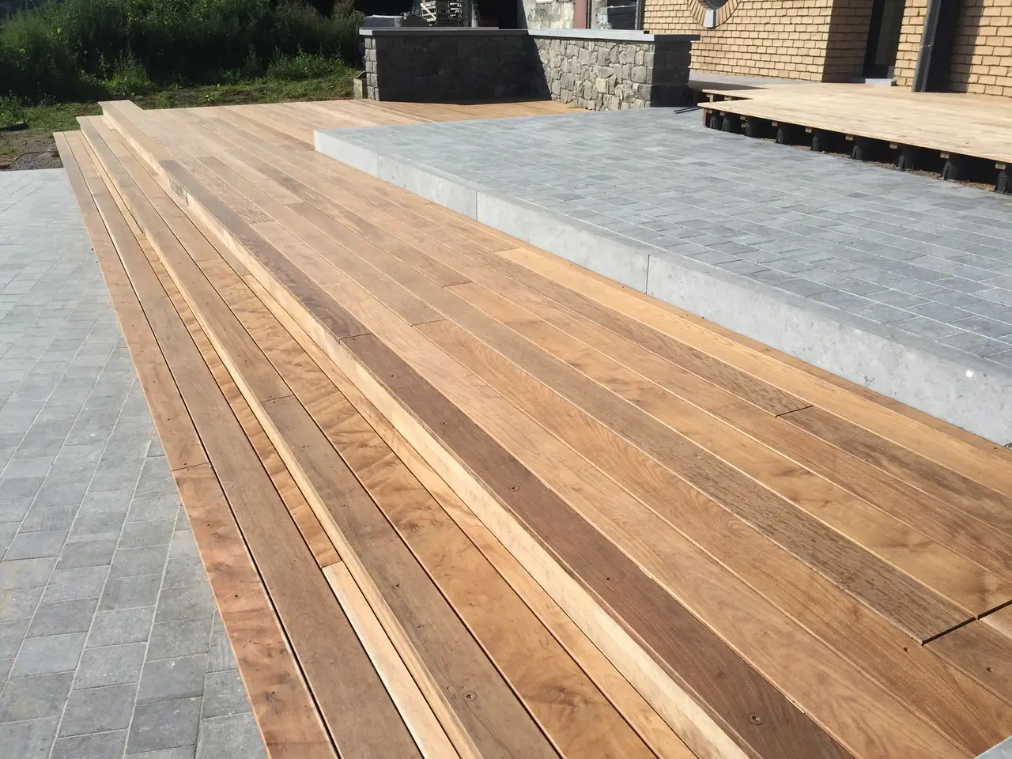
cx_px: 506
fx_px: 848
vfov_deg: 48.2
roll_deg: -2.0
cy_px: 380
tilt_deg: -22.8
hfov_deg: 61.7
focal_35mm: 29
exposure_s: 1/3049
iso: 32
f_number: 2.2
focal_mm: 4.15
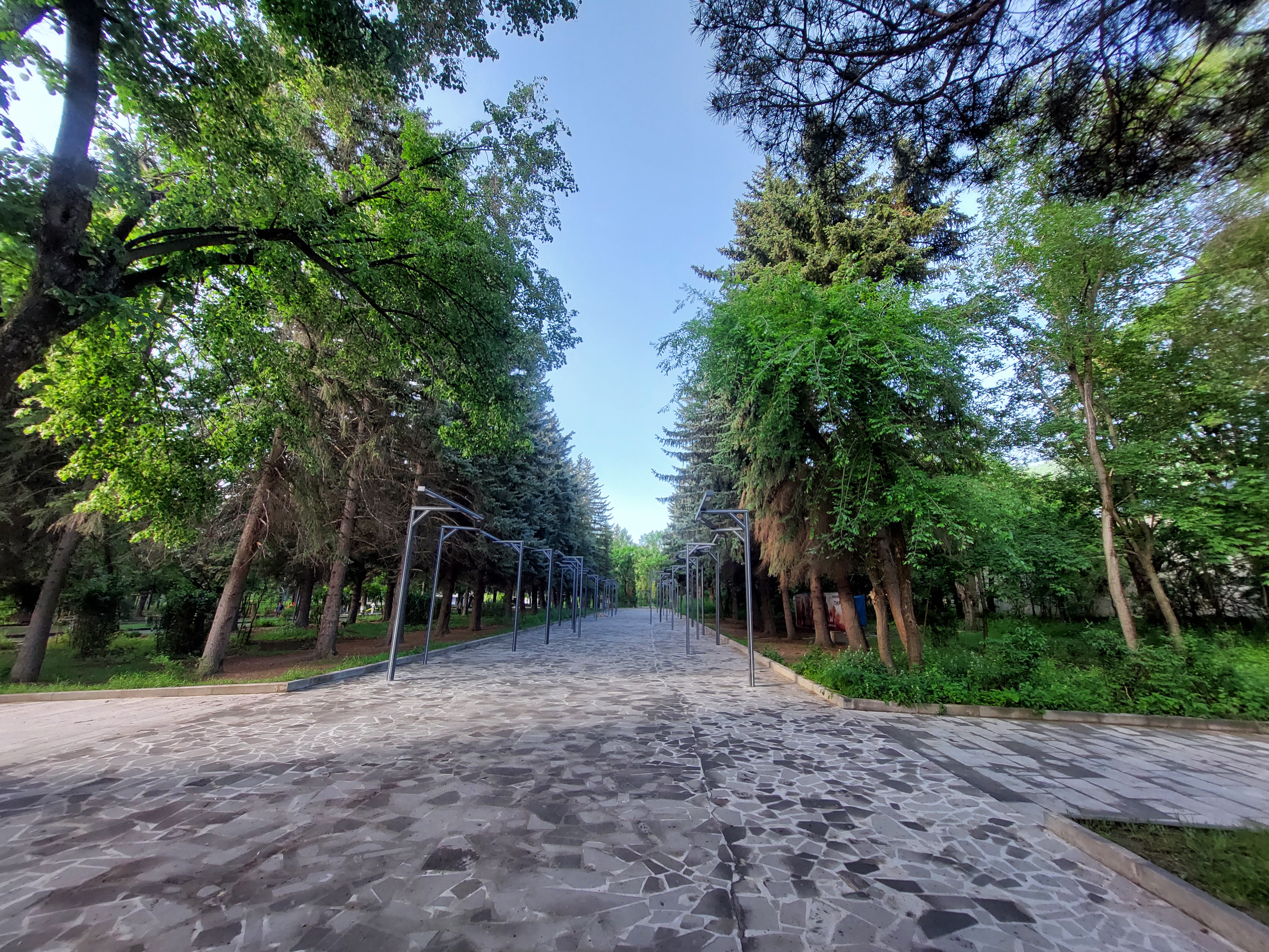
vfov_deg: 89.9
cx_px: 634
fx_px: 477
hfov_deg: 106.2
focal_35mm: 13
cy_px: 476
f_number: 2.2
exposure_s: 1/201
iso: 50
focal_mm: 1.74
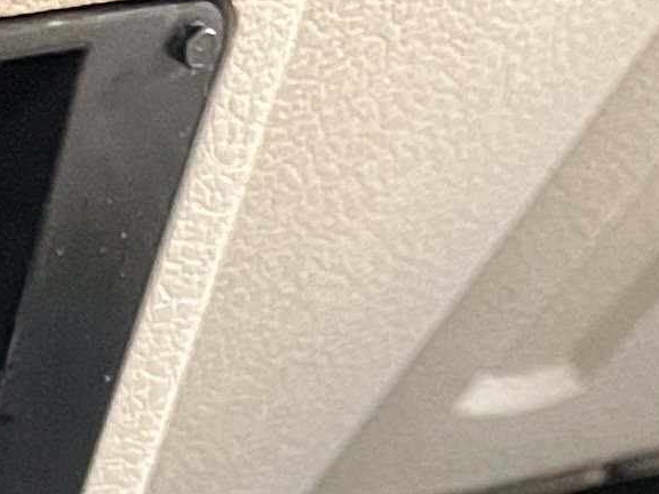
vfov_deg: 7.3
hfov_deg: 10.2
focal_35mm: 182
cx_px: -554
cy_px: 1419
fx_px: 3465
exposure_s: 1/47
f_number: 1.6
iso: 500
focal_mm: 5.1
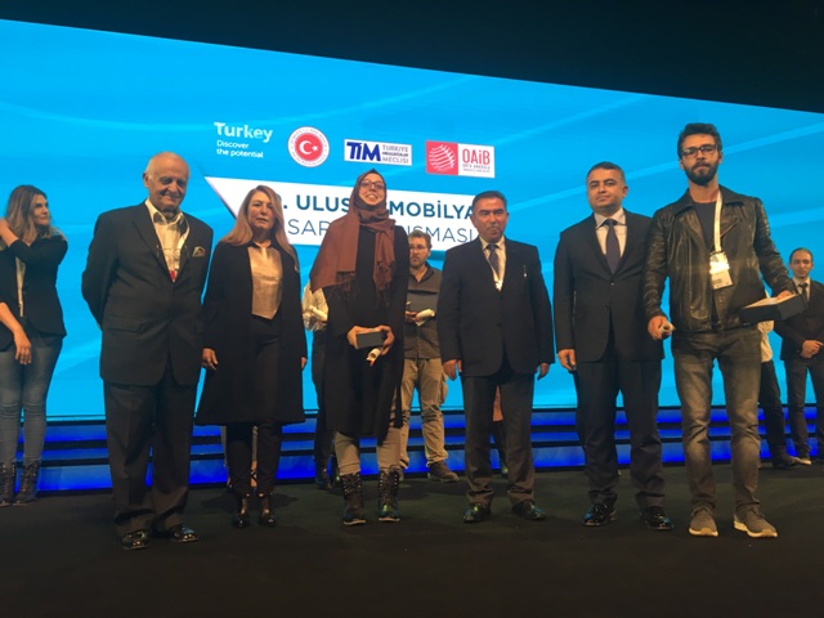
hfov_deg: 61.7
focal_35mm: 29
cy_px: 309
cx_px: 412
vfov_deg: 48.2
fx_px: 690
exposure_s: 1/33
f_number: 2.2
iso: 100
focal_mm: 4.15
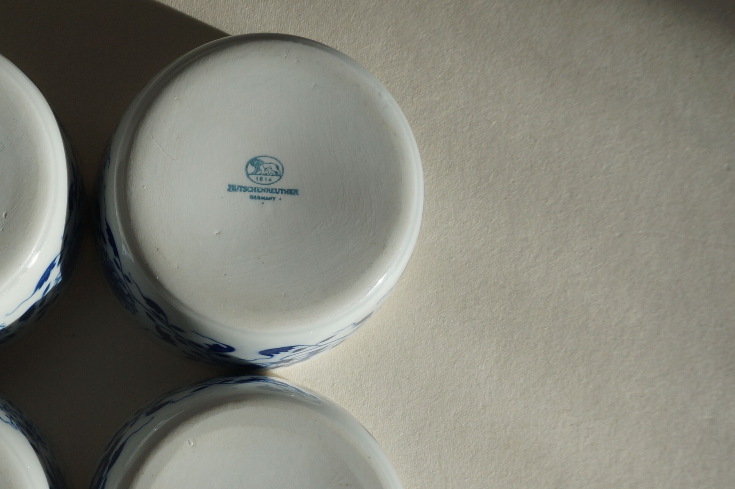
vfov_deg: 23.2
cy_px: 356
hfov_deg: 33.2
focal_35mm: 58
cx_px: 108
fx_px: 1181
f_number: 9
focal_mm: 21
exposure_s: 1/125
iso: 200
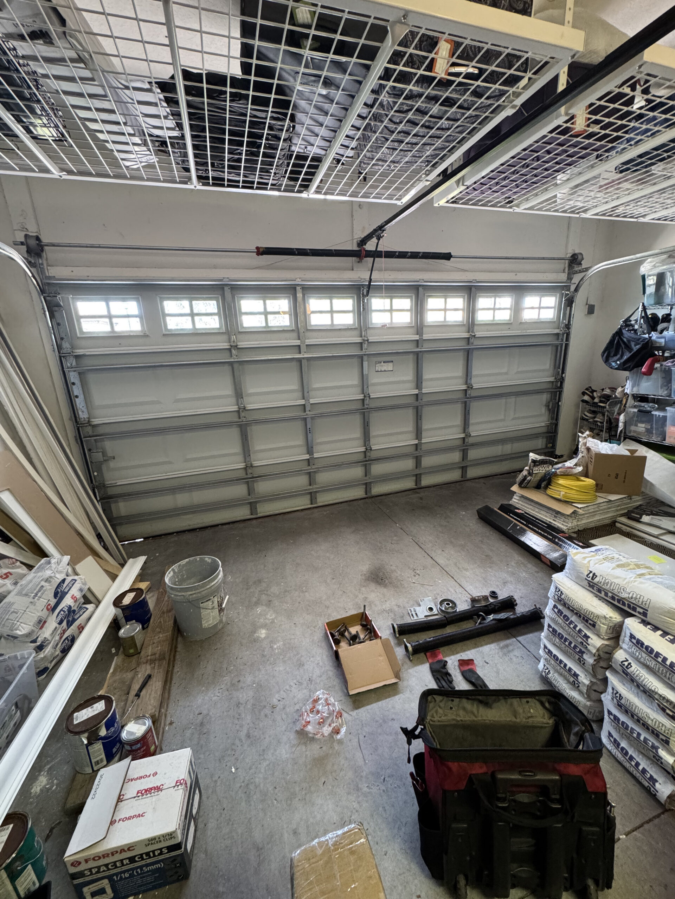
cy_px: 450
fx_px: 364
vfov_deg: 102.1
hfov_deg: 85.7
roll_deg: +3.7
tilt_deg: -16.2
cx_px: 338
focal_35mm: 14
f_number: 2.2
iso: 400
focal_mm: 2.22
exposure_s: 1/60
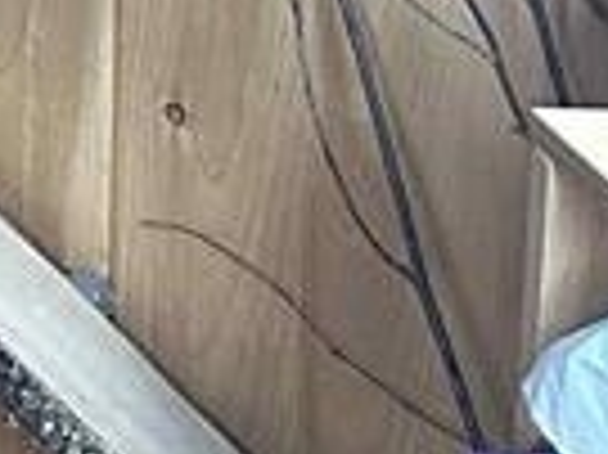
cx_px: -1671
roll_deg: +3.1
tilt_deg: -9.0
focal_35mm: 182
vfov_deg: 7.4
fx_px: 3194
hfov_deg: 7.9
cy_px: -760
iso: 250
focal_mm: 6.86
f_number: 1.78
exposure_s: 1/108
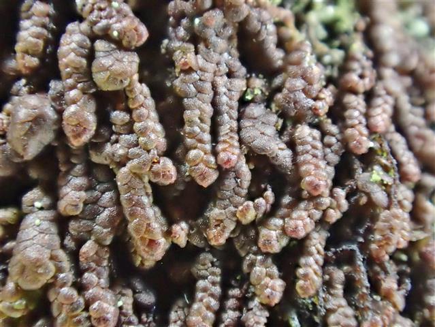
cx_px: 218
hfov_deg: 19.6
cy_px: 164
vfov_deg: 14.8
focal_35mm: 100
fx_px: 1257
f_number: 6.3
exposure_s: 1/8
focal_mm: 18
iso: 1600
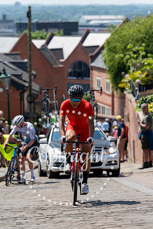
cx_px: 76
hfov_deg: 8.9
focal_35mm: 155
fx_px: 988
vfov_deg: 13.2
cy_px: 114
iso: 160
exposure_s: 1/800
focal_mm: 155
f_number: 4.5
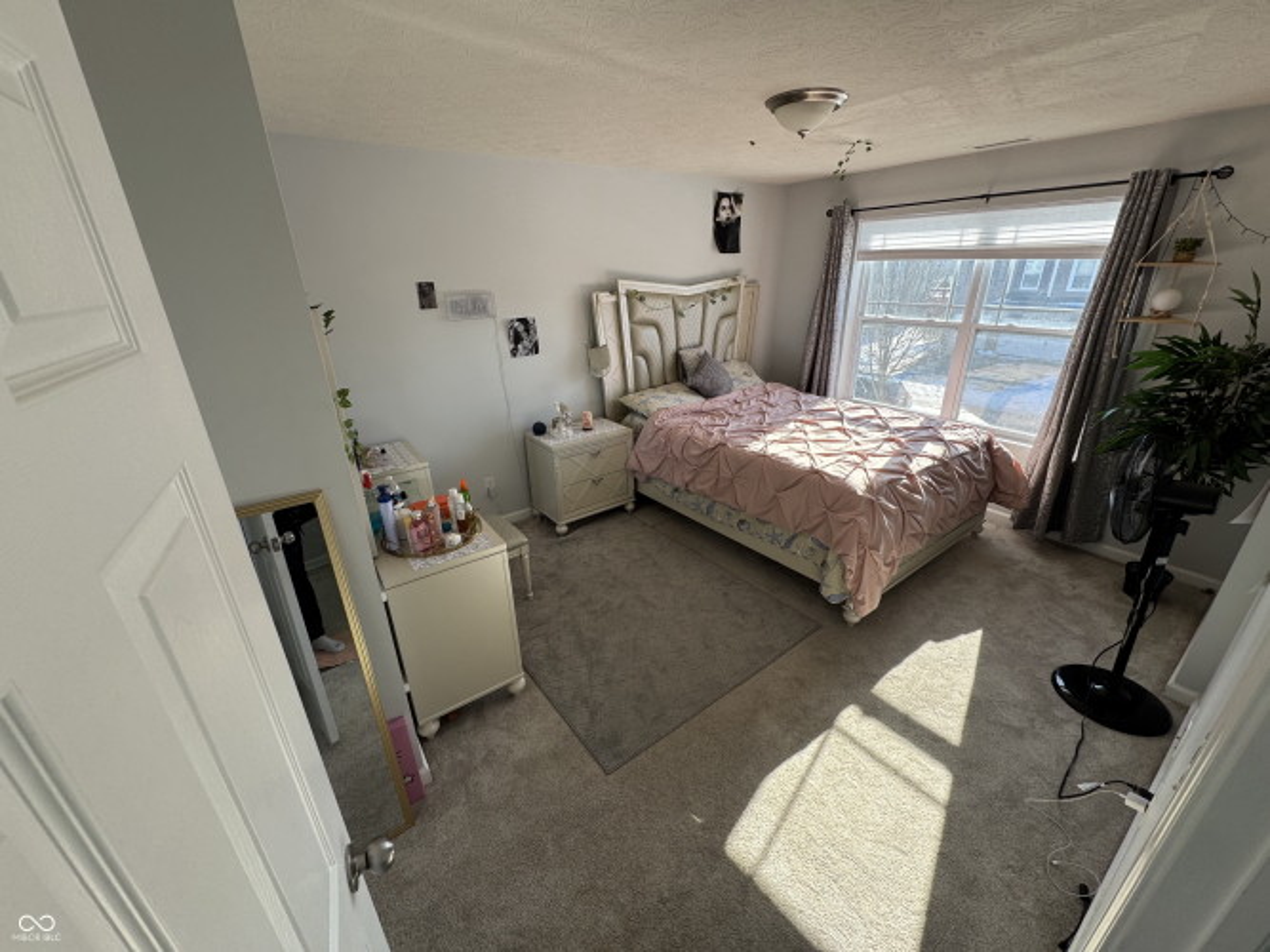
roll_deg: +0.7
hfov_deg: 102.1
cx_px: 635
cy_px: 476
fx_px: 514
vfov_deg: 85.7
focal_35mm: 14
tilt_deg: -24.0
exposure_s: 1/181
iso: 40
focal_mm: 2.22
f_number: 2.2
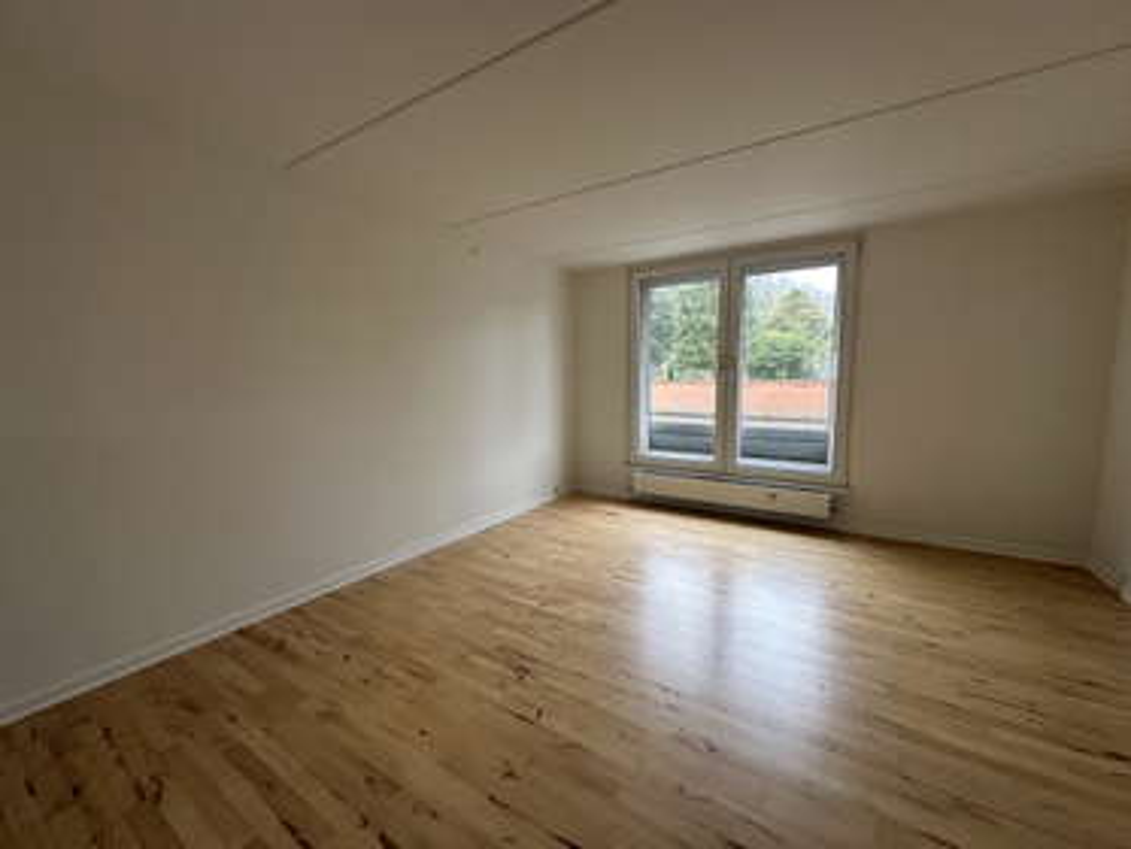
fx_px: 458
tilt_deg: -5.7
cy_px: 424
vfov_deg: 85.7
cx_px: 566
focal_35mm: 14
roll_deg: +0.1
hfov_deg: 102.0
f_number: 2.2
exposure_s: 1/99
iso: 250
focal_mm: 2.22
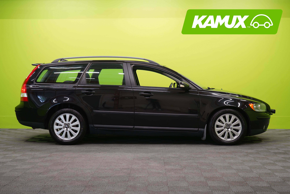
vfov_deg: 28.6
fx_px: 379
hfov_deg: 41.9
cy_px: 97
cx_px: 145
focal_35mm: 47
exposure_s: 1/30
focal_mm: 47
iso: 400
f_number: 5
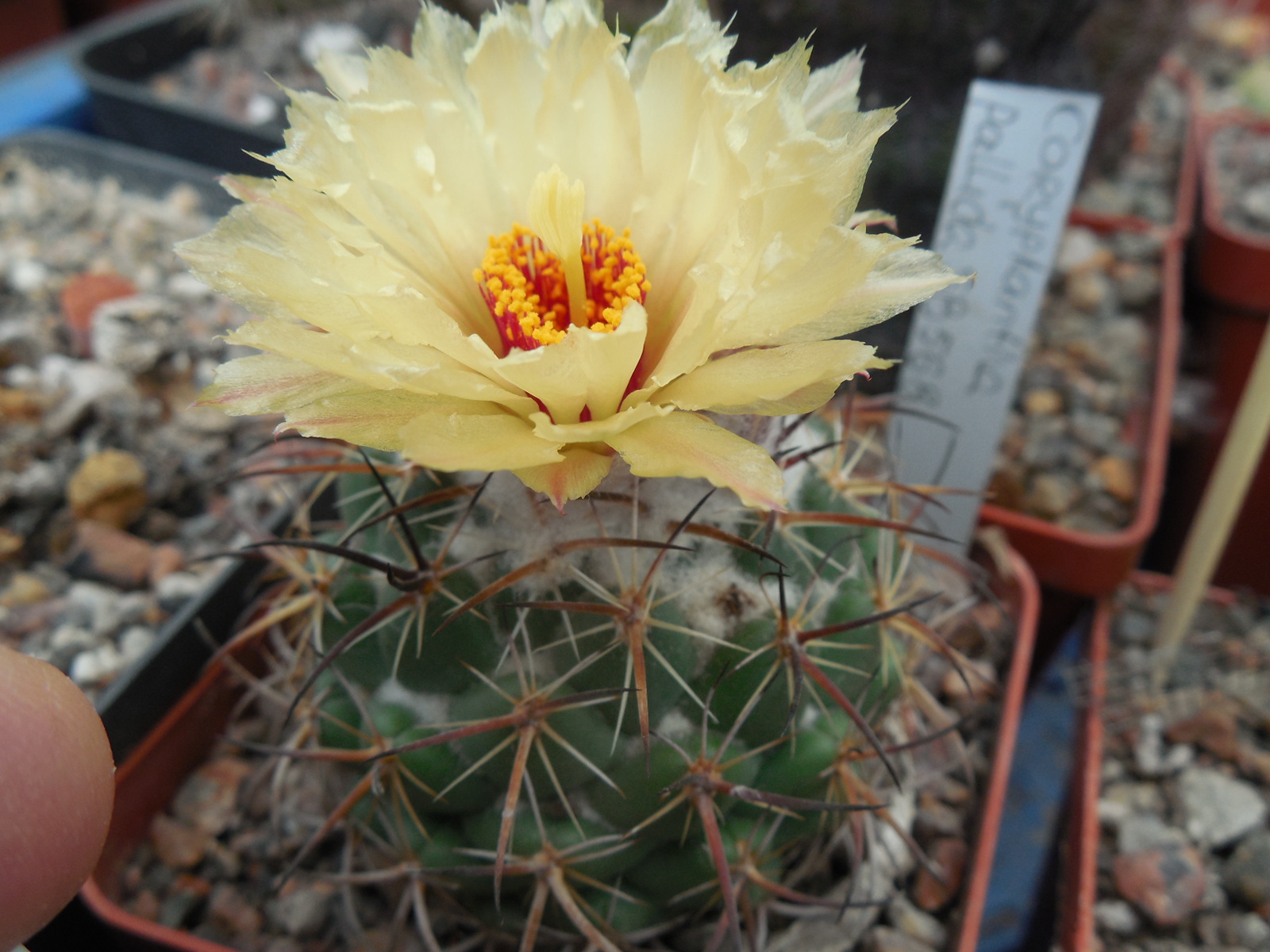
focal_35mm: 31
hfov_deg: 58.4
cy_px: 476
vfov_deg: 45.4
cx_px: 635
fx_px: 1137
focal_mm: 5.6
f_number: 3.6
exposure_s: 1/160
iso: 125
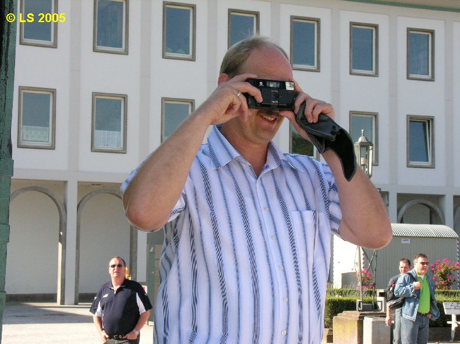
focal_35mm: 79
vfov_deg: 18.7
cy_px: 174
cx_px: 228
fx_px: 1049
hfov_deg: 24.7
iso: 200
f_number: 7.6
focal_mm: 19.8
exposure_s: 1/246
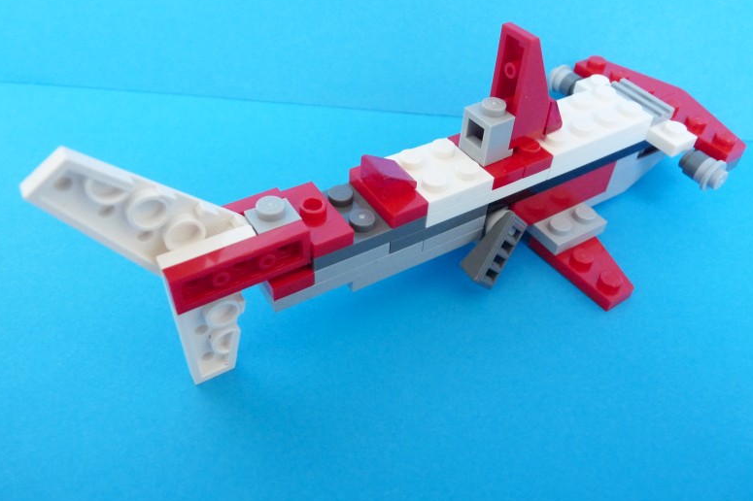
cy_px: 230
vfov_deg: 44.9
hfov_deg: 63.7
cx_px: 384
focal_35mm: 29
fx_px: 606
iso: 320
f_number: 2.8
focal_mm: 4.8
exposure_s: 1/30
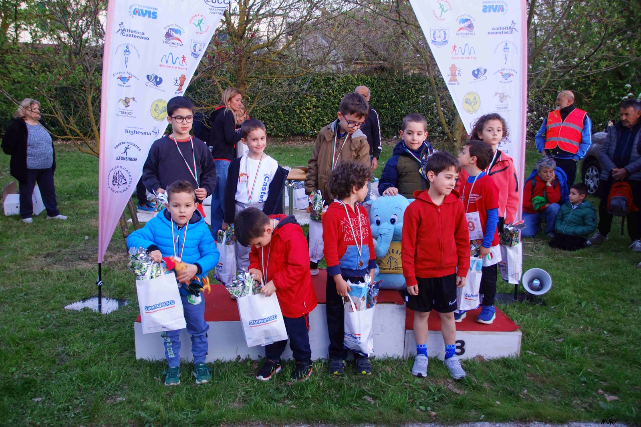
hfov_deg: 53.1
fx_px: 641
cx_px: 320
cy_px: 214
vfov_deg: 36.9
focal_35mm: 36
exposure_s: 1/60
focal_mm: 24
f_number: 4
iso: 800
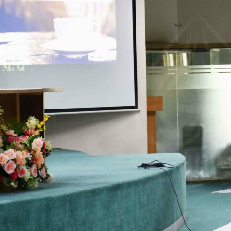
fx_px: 1246
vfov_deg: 10.6
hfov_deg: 10.5
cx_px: 198
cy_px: 101
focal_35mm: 165
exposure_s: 1/60
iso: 900
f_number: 5
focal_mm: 62
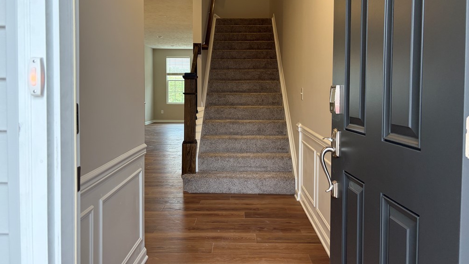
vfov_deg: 40.0
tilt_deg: -1.5
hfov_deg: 66.1
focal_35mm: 29
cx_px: 231
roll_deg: -0.7
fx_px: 361
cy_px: 102
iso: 125
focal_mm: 5.96
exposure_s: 1/120
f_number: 1.6
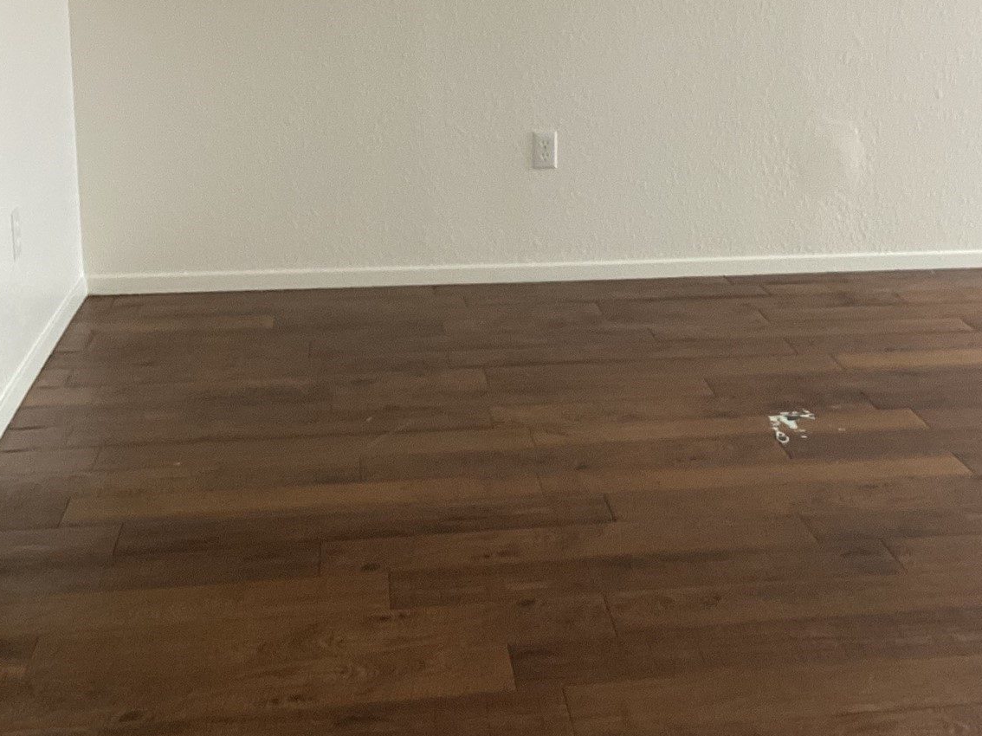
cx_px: 687
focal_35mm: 56
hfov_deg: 33.9
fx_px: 1588
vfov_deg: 25.9
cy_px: 229
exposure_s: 1/120
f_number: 2.4
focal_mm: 3.3
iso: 64
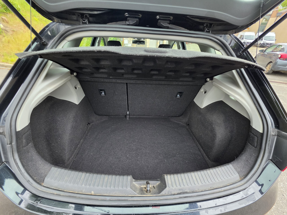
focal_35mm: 13
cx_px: 144
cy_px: 108
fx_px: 108
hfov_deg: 106.2
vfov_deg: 89.9
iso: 160
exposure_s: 1/120
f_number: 1.9
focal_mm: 2.2
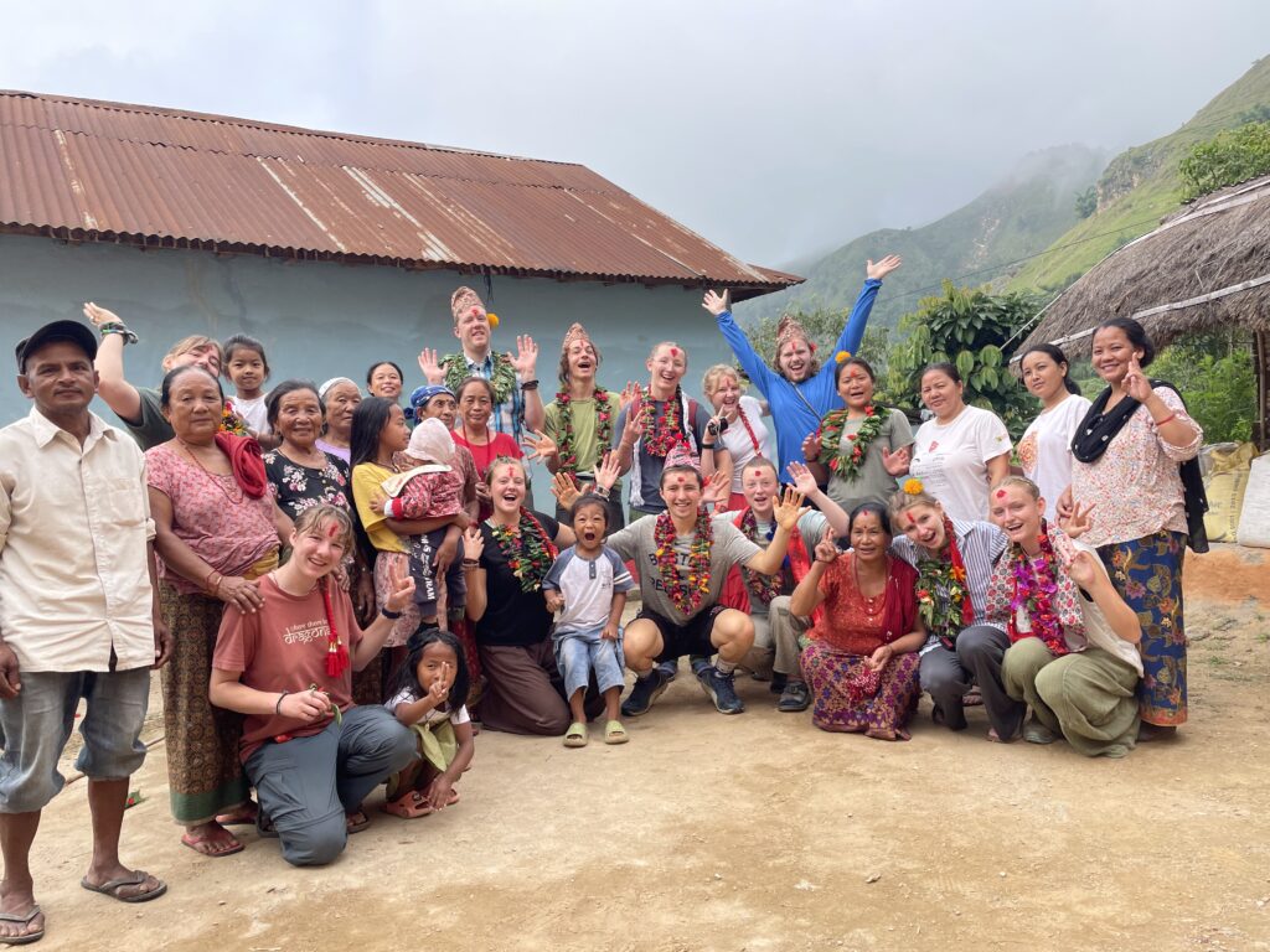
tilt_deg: -1.1
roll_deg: +3.5
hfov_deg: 67.3
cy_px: 476
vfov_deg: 53.1
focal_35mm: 26
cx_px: 635
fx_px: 954
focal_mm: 4.2
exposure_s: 1/988
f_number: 1.6
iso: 32
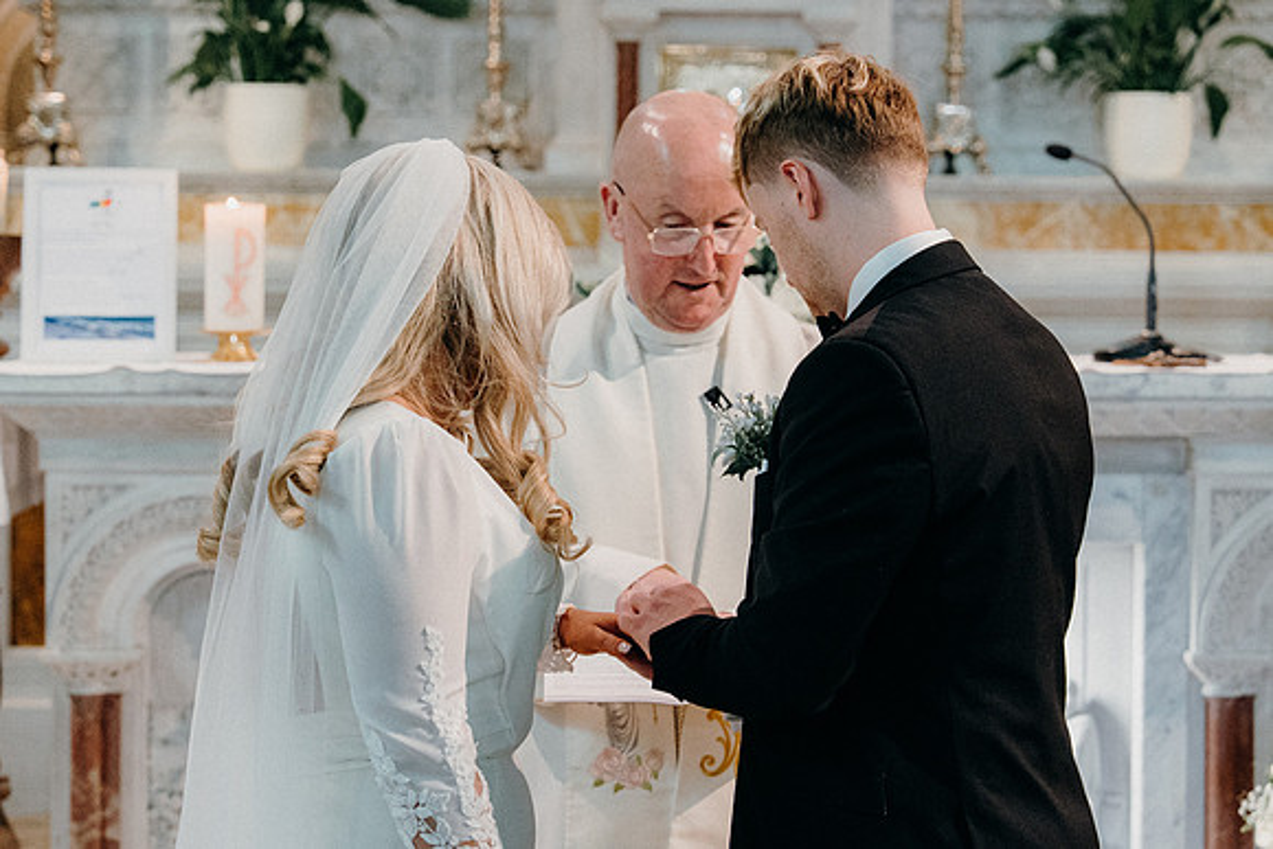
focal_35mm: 105
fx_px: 3714
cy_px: 424
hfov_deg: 19.5
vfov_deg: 13.0
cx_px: 636
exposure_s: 1/160
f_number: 3.5
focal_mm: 70
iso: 4000
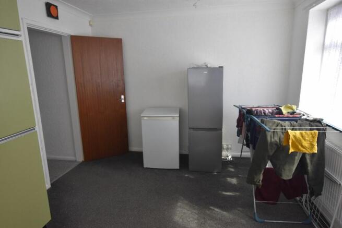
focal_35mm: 21
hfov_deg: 81.2
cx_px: 171
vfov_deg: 59.5
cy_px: 114
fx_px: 200
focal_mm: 14
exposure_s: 1/200
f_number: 5
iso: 720
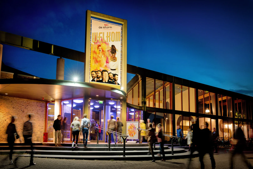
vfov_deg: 41.1
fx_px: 225
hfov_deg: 58.7
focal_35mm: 32
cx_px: 126
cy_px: 84
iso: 500
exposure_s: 1/6
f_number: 4
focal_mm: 32
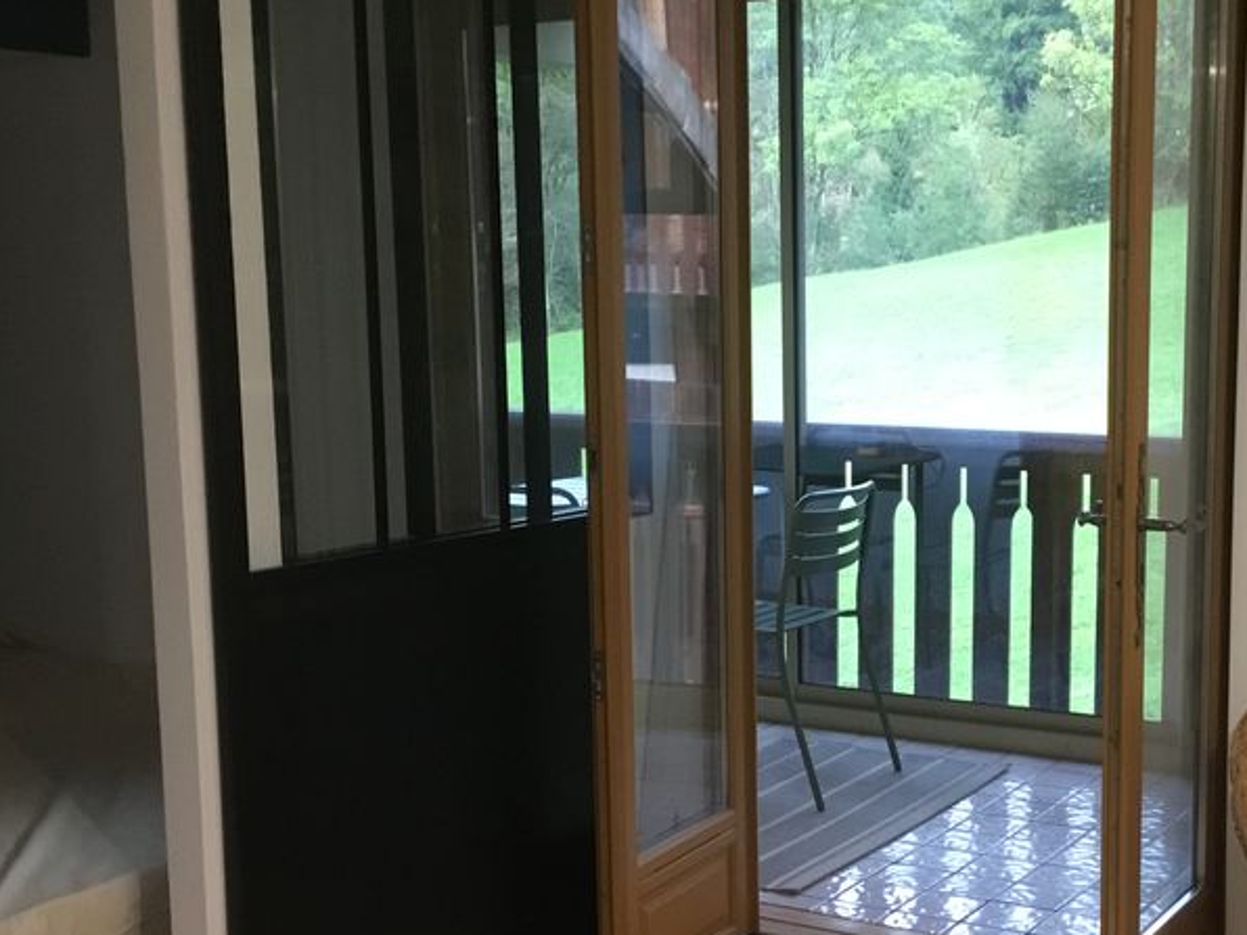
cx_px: 860
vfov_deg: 28.0
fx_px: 1873
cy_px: 544
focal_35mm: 52
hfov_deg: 36.3
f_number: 2.4
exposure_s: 1/33
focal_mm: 3.3
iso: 160
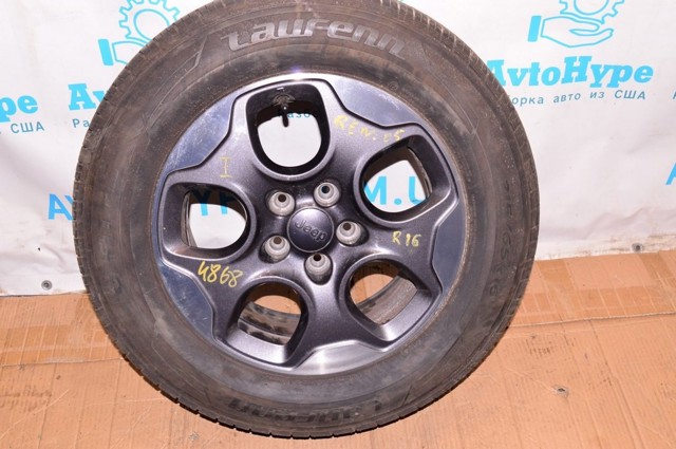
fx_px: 760
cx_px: 338
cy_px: 224
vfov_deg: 32.9
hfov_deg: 48.0
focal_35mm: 40
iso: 1600
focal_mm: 27
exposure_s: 1/125
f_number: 8
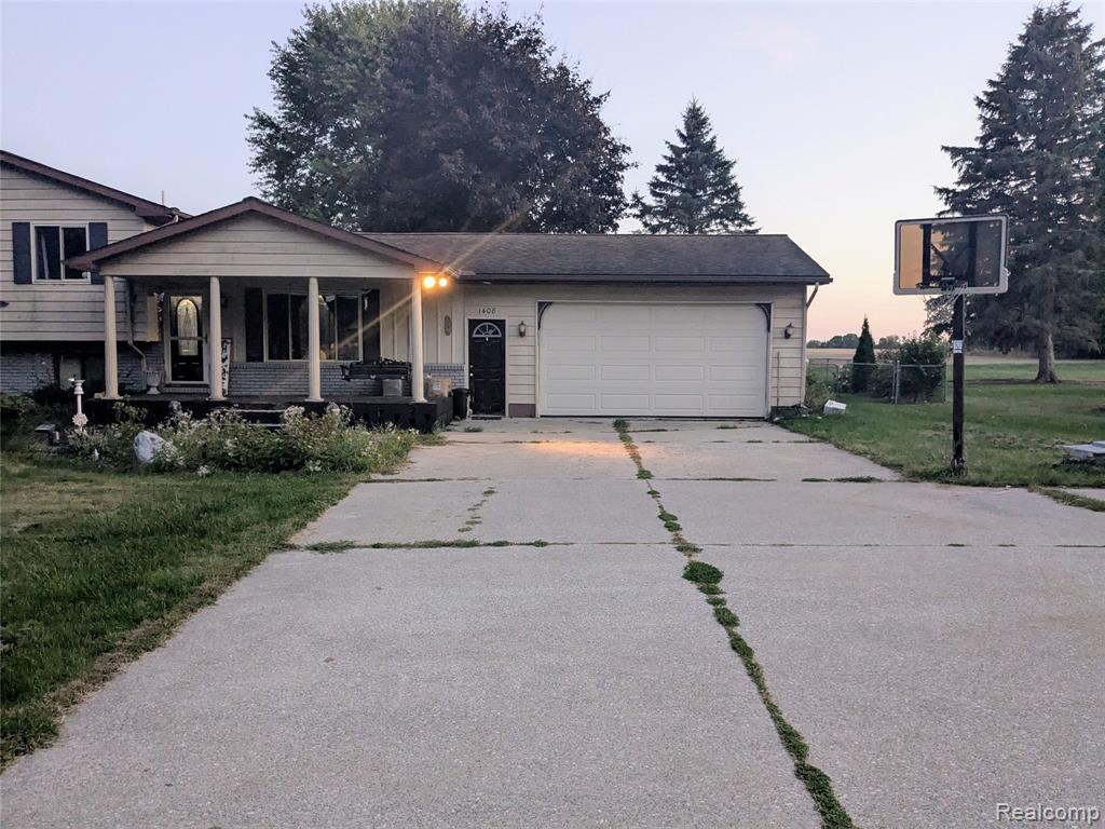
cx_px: 552
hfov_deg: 65.3
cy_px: 414
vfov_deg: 51.4
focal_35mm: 27
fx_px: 862
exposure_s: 1/120
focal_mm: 4.38
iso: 468
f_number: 1.73
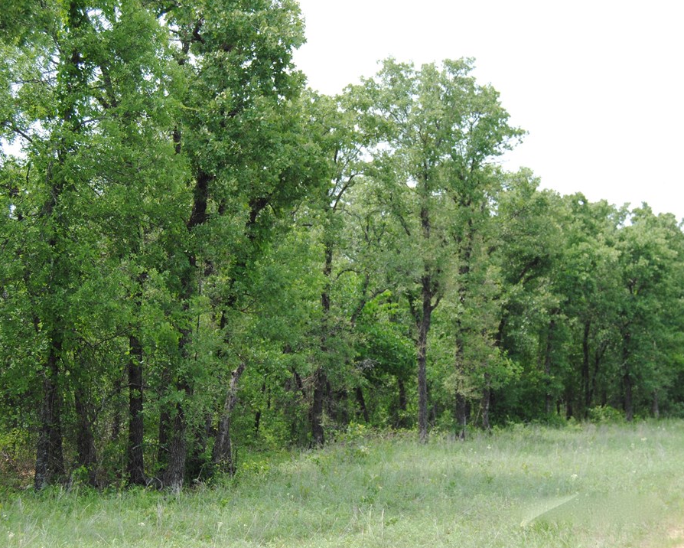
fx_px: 1175
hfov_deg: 32.4
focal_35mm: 58
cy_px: 273
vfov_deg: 26.3
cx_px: 313
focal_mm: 34
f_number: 5.6
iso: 100
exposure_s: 1/200
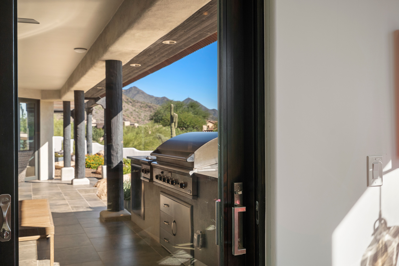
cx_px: 200
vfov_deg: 37.9
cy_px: 133
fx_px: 388
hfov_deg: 54.4
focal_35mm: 35
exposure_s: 1/2500
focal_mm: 35
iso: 640
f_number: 5.6
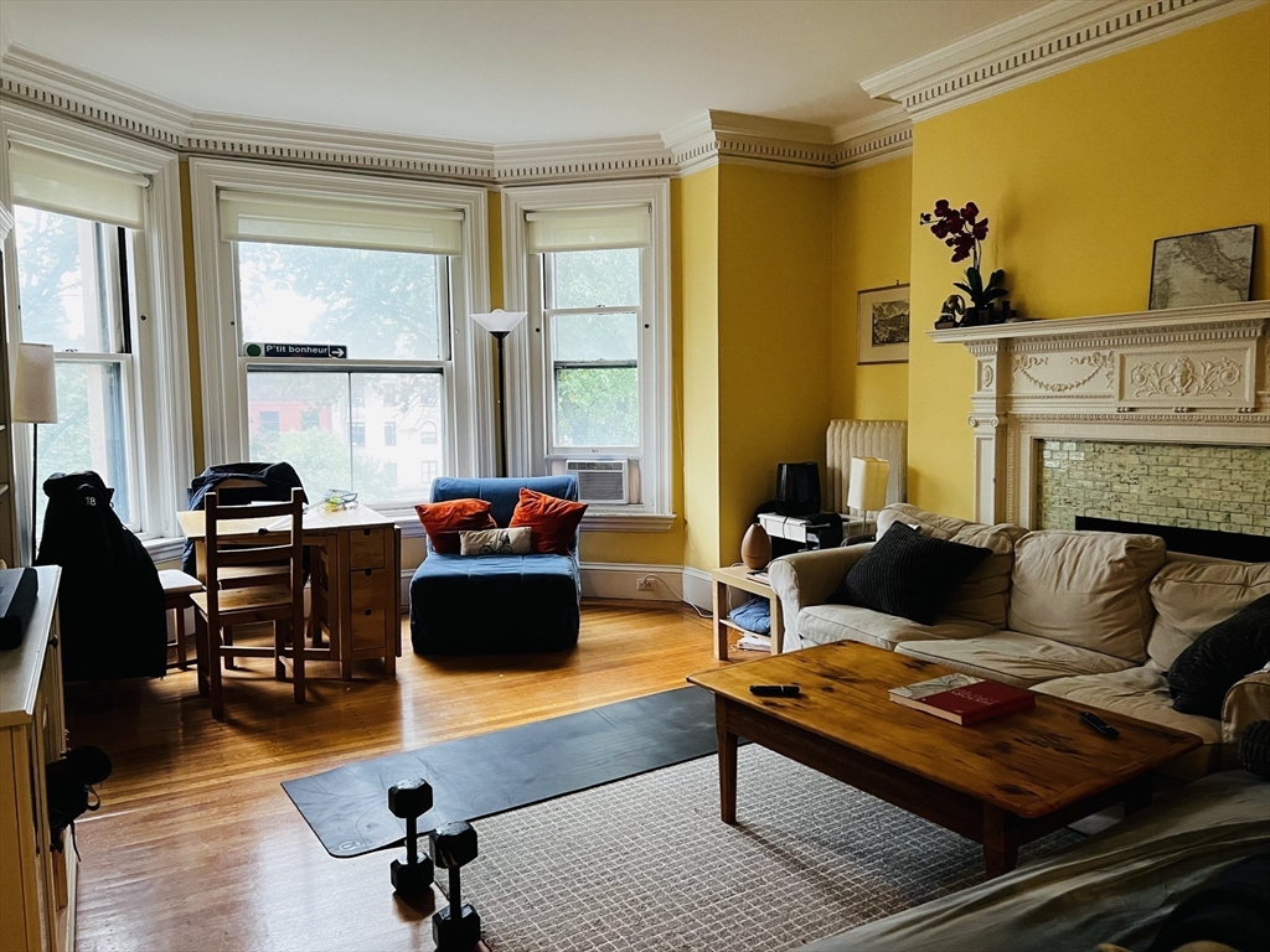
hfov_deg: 67.3
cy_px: 476
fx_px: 954
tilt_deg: -5.8
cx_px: 635
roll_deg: +0.6
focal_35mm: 26
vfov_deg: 53.1
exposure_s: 1/60
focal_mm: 5.7
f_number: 1.5
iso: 250
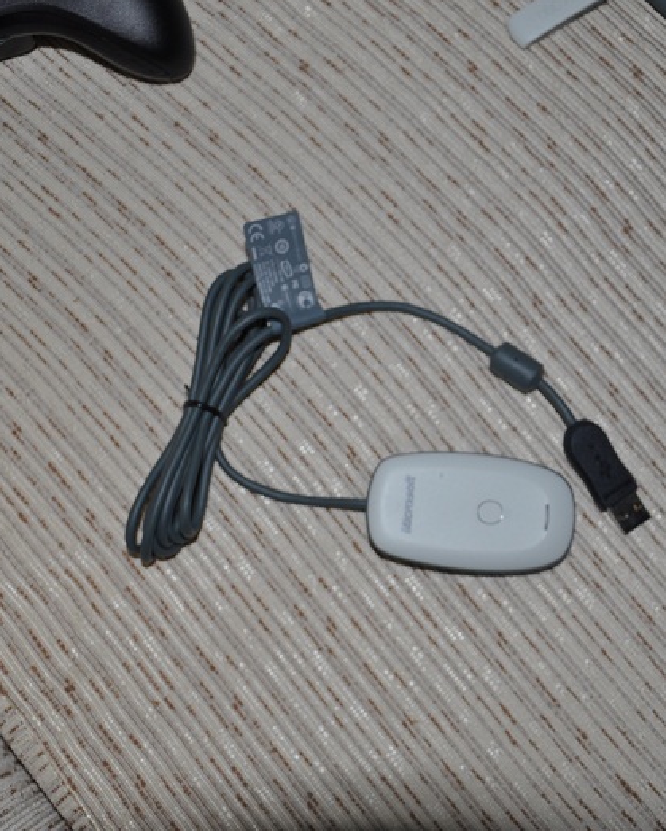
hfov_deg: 28.2
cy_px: 416
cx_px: 374
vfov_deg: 34.9
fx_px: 1322
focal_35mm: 54
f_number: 4
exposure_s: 1/60
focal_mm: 25
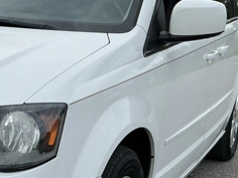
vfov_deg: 16.5
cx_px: -25
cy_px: 134
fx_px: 612
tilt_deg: -10.8
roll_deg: -2.0
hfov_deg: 20.9
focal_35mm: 89
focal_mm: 3
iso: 25
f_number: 1.8
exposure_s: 1/1675
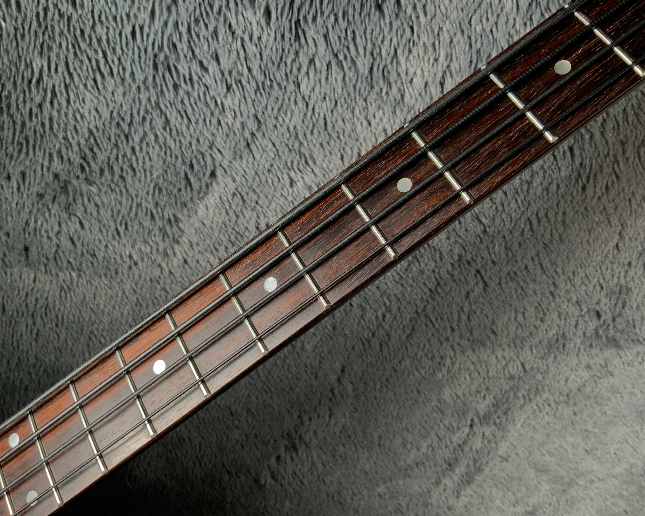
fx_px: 592
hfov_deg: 57.2
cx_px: 329
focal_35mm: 31
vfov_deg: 47.1
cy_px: 264
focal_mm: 3
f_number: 1.8
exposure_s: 1/104
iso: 20
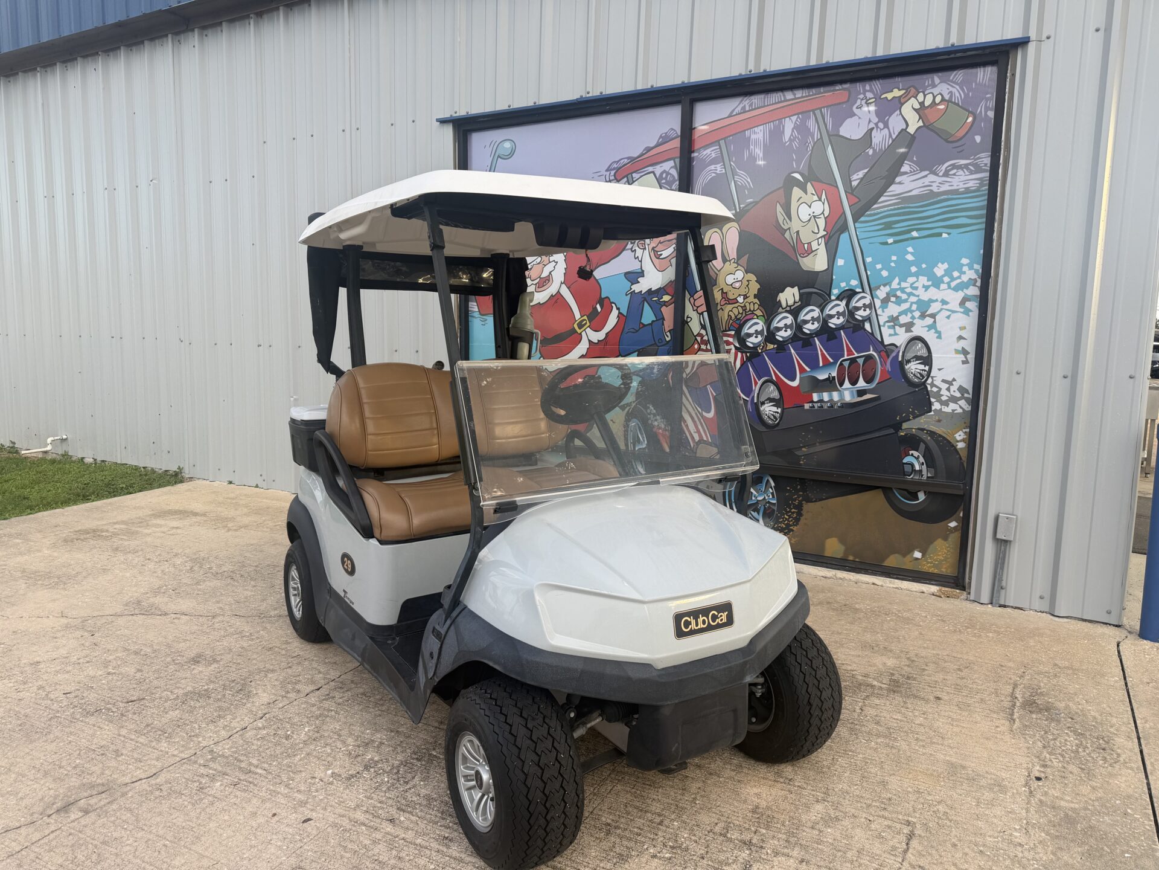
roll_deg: -1.2
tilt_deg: -7.0
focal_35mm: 24
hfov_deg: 71.6
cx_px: 580
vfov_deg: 56.8
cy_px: 435
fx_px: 804
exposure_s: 1/414
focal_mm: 6.76
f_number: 1.78
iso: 80
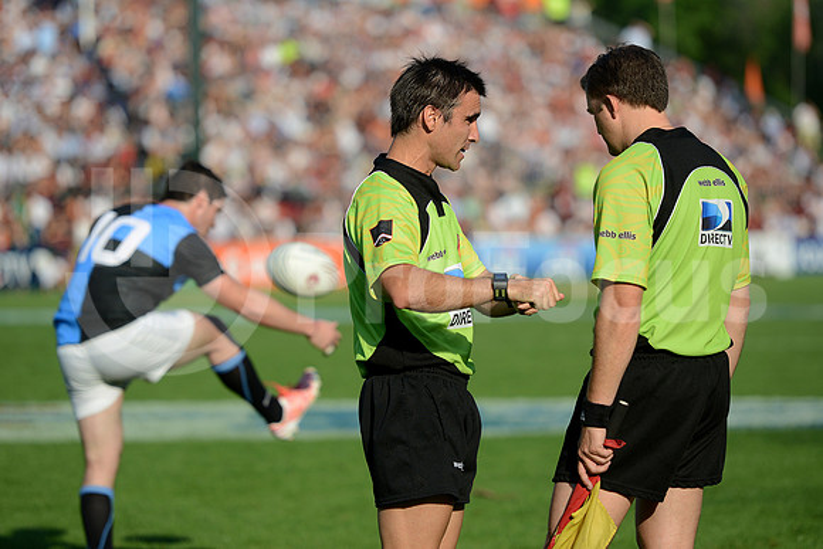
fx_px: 4001
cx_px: 412
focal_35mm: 175
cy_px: 274
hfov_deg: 11.7
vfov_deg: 7.9
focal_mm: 175
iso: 250
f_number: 2.8
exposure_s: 1/2500
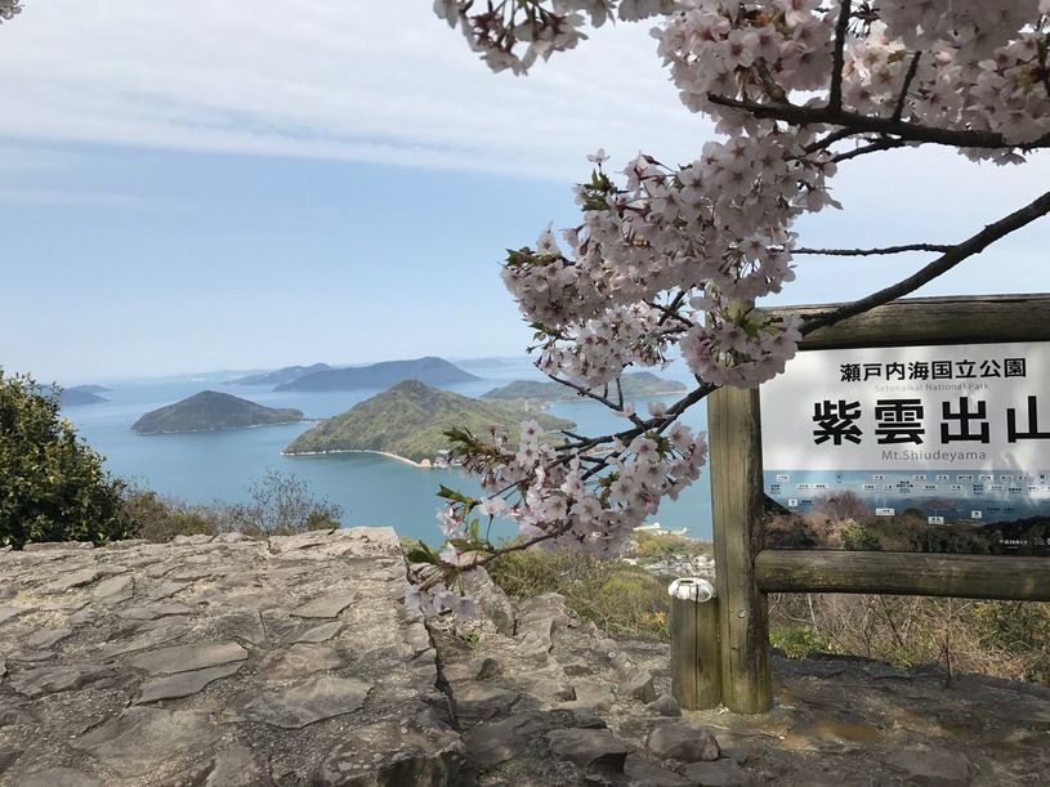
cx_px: 525
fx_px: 849
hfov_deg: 63.5
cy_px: 394
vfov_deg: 49.7
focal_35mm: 28
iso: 20
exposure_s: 1/2817
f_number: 1.8
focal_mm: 3.99
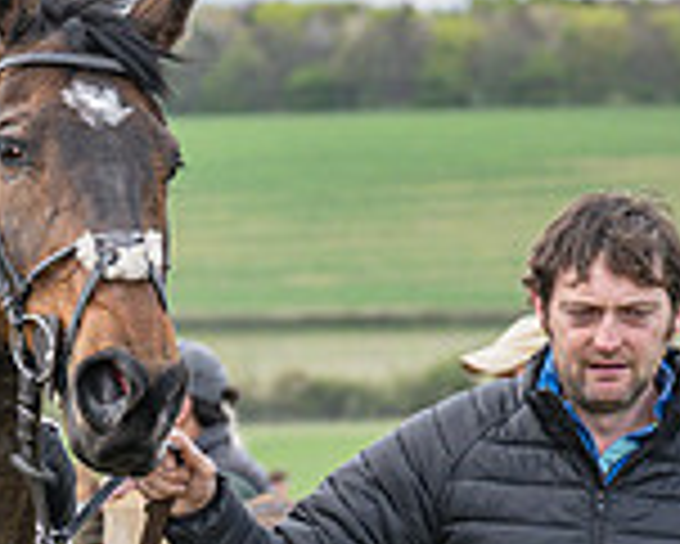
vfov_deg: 4.4
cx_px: 51
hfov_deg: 5.5
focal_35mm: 353
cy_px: 487
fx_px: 7109
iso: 200
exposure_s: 1/800
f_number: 4
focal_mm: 70
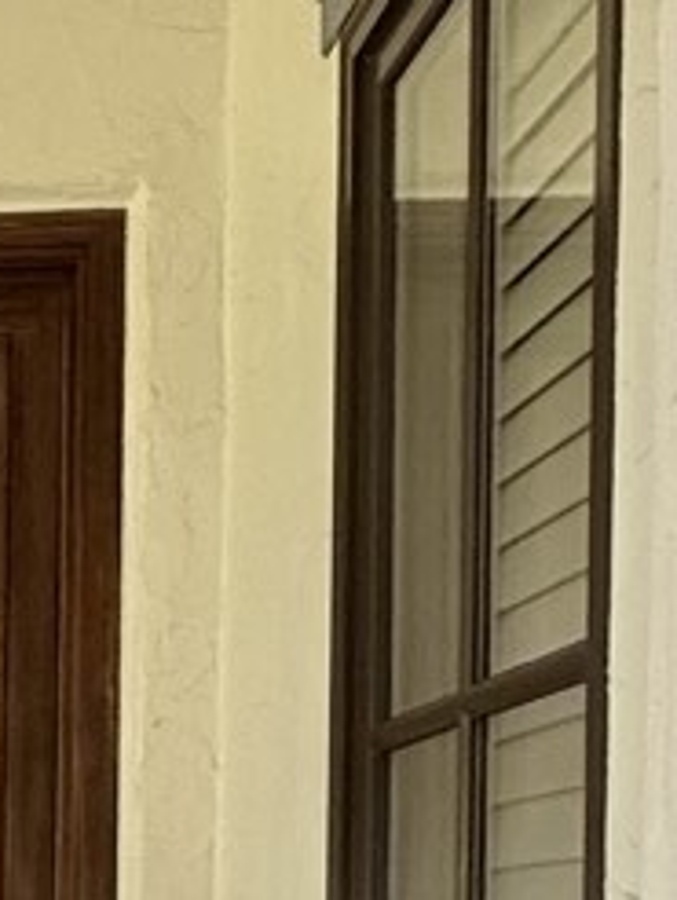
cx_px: -494
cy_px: 1024
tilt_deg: +0.4
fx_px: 2369
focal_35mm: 91
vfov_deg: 20.4
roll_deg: -2.4
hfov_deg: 14.5
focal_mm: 2.22
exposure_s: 1/99
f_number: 2.2
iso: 80
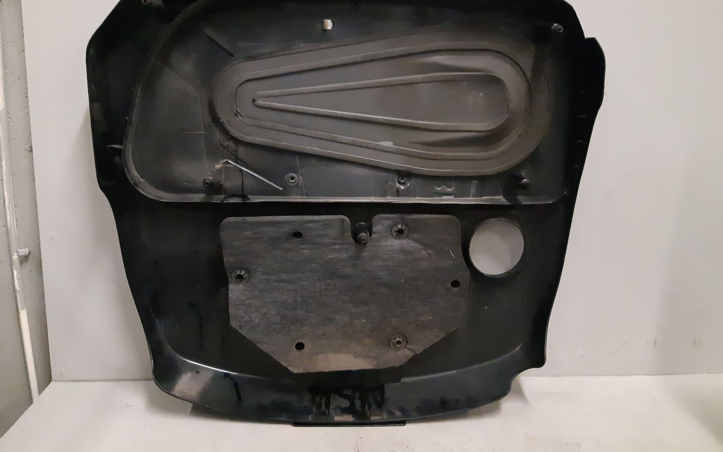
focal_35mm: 28
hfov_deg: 66.5
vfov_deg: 44.4
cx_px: 360
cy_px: 196
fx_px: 552
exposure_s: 1/146
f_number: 1.7
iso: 800
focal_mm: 3.93
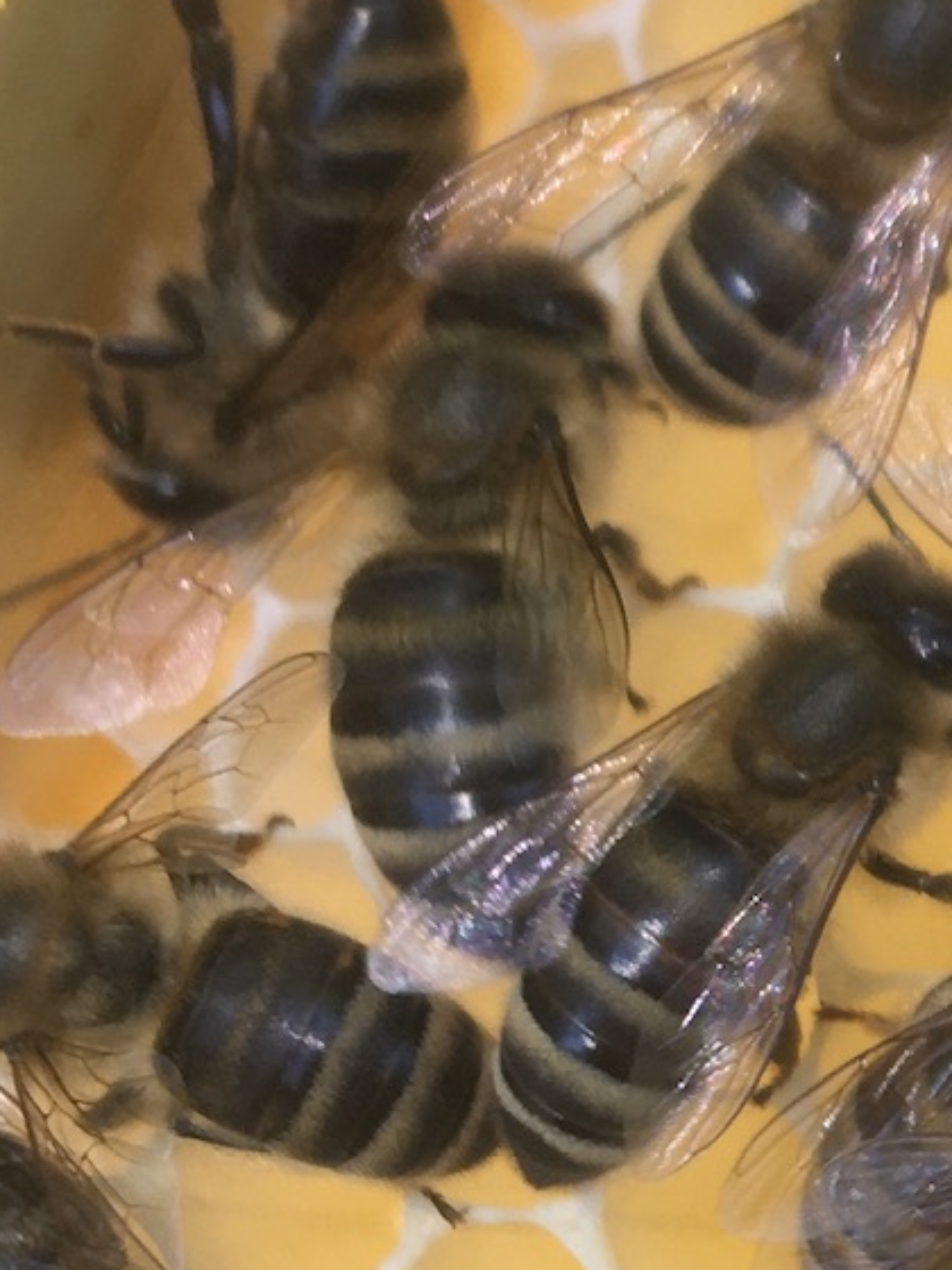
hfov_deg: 12.9
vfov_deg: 18.5
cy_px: 757
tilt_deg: -49.8
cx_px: 1621
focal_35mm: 106
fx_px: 3887
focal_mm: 4.15
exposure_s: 1/163
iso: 25
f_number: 2.2
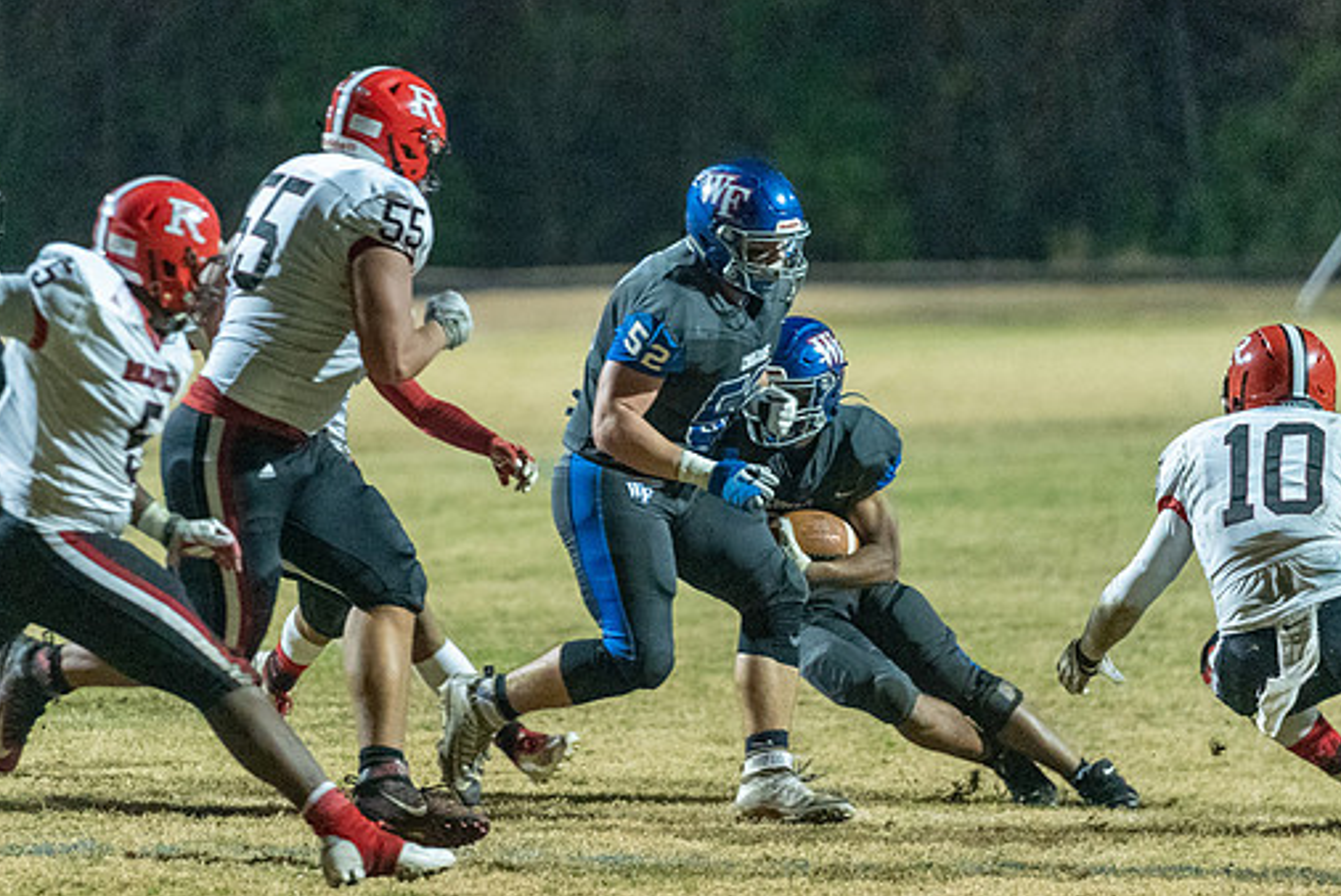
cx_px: 578
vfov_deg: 4.8
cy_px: 368
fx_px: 10622
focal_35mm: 285
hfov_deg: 7.2
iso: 10000
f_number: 2.8
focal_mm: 198
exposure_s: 1/800
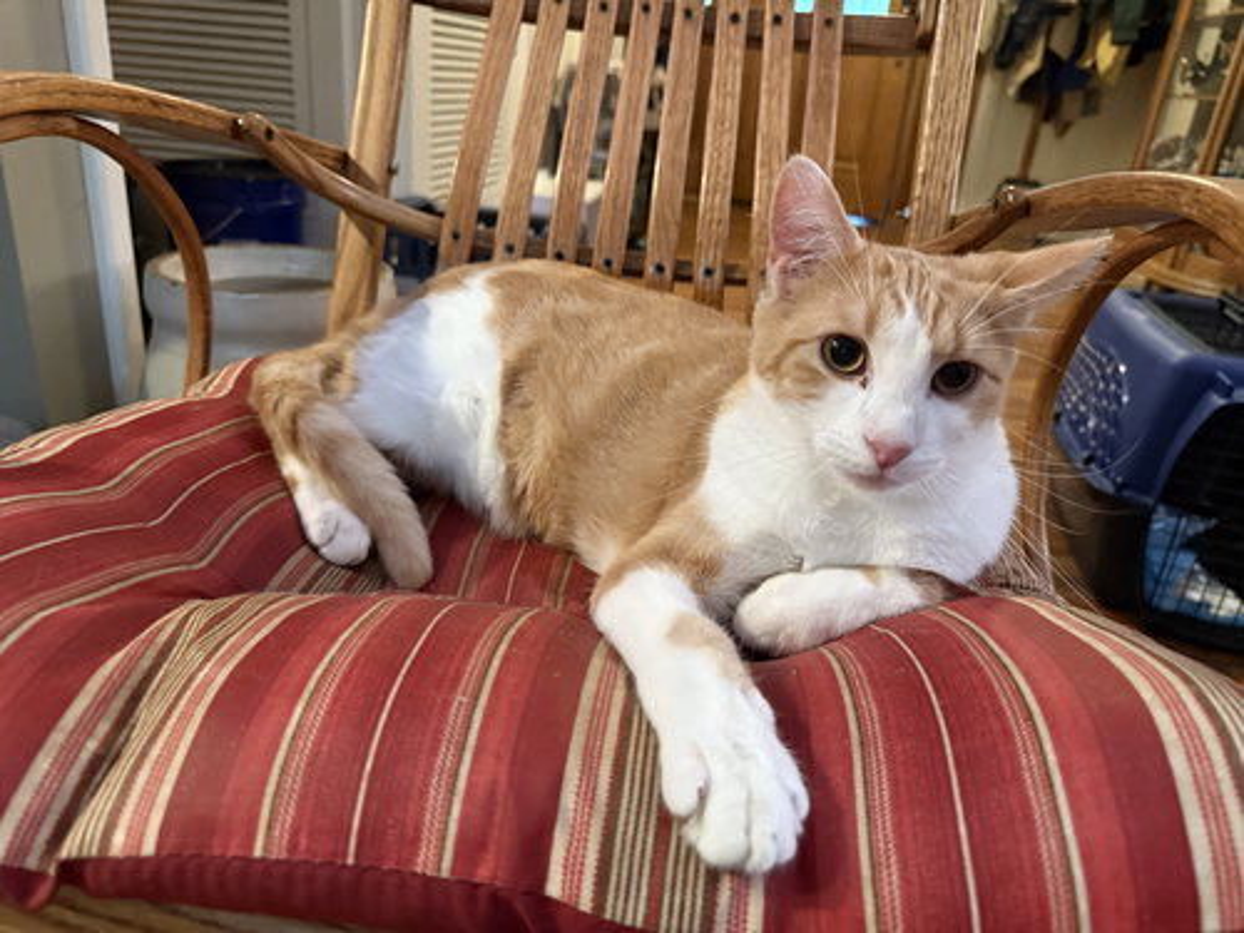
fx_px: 862
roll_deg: -3.9
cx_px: 622
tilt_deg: -22.2
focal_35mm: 24
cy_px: 466
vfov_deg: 56.8
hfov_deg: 71.6
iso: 1000
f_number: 1.78
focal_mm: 6.76
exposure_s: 1/40
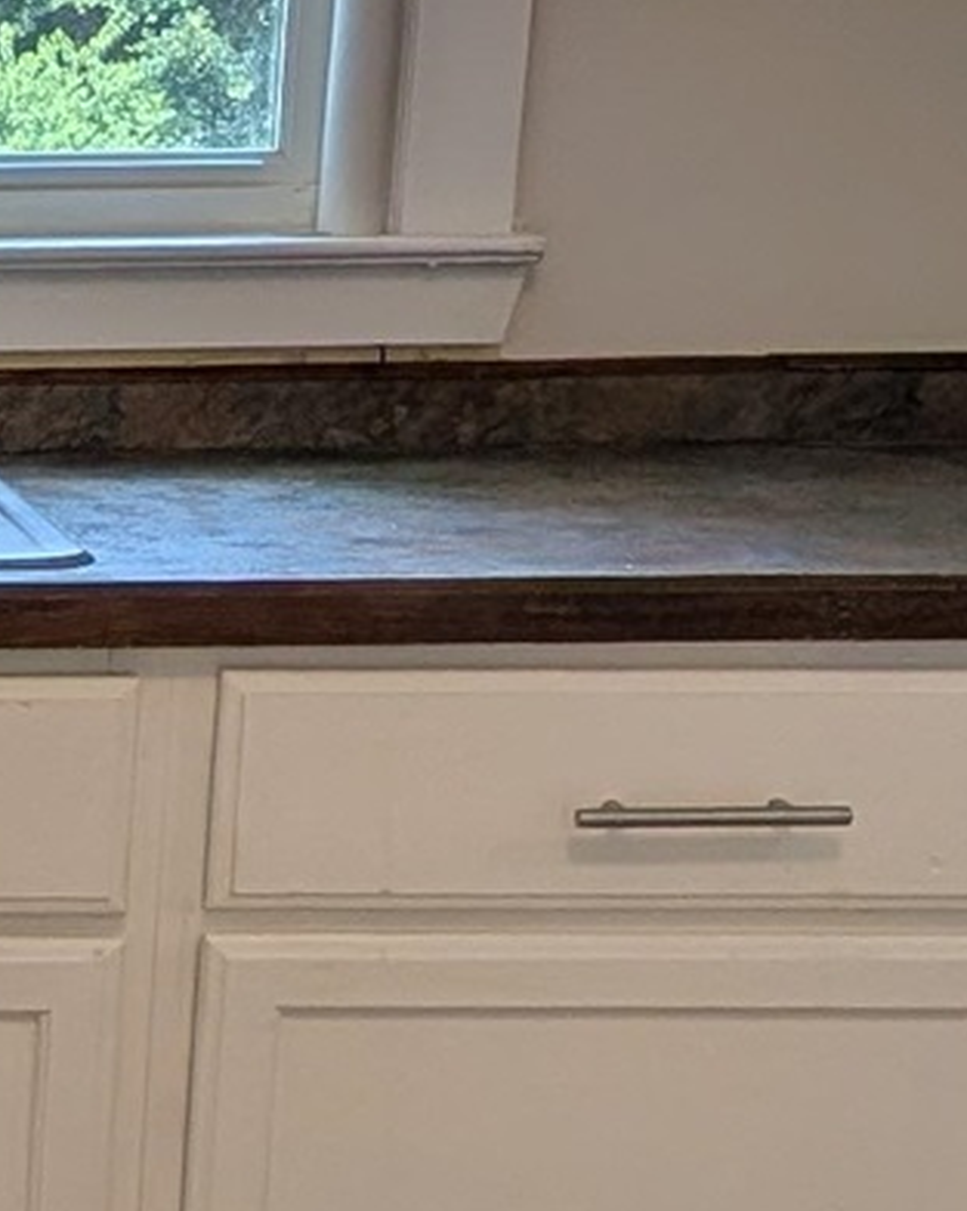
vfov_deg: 27.1
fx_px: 2471
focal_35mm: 69
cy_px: 924
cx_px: -581
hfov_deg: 18.8
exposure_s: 1/393
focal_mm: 2.02
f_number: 1.7
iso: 55
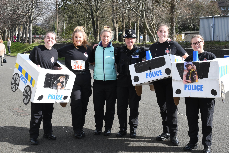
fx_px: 334
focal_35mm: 52
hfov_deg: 37.9
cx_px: 114
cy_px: 76
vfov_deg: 25.7
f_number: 10
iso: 400
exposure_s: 1/400
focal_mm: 35
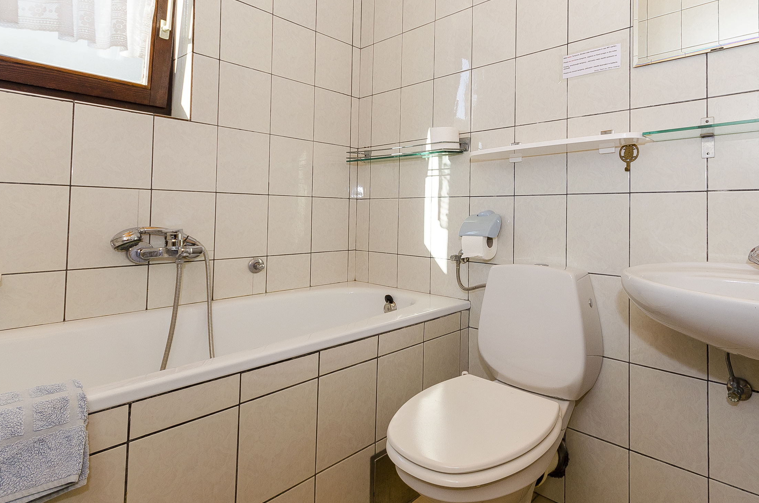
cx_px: 454
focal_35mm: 19
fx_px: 400
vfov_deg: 63.7
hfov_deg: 86.0
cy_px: 198
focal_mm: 10
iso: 160
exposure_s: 1/160
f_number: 8
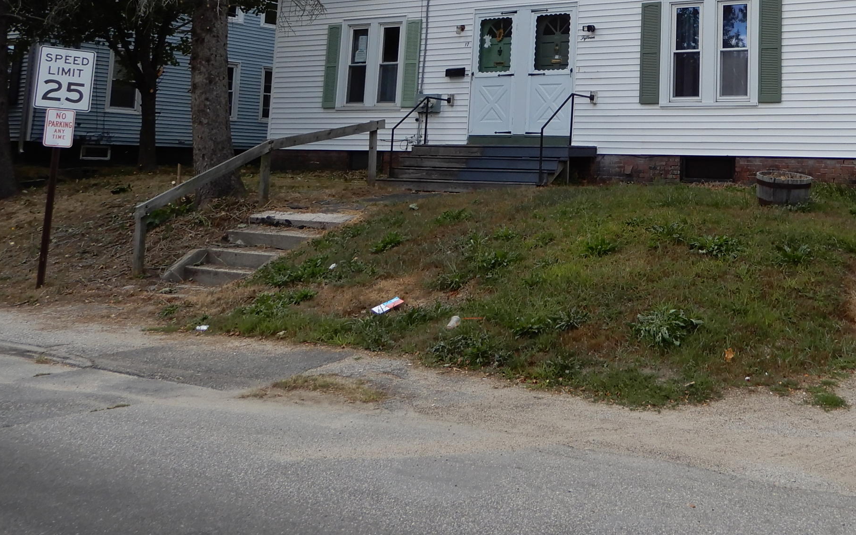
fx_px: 980
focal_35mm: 42
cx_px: 636
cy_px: 25
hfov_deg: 45.6
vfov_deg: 29.0
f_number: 3.4
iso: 80
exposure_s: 1/500
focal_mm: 4.3
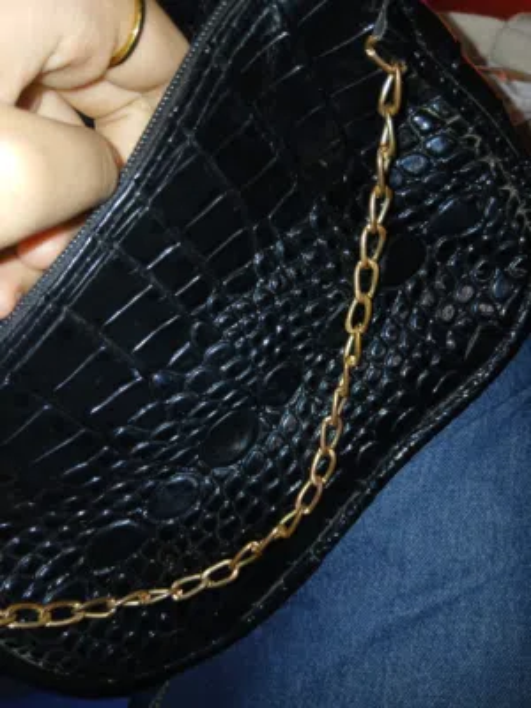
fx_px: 532
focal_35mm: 26
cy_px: 354
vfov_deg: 67.3
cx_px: 266
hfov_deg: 53.1
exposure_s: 1/50
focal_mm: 3.98
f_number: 1.8
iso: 40
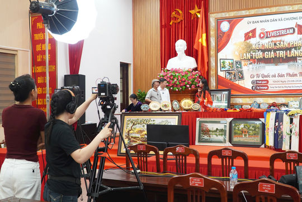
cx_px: 151
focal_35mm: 34
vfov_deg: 38.4
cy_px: 101
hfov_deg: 55.1
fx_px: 289
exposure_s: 1/60
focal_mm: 23
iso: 640
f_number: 4
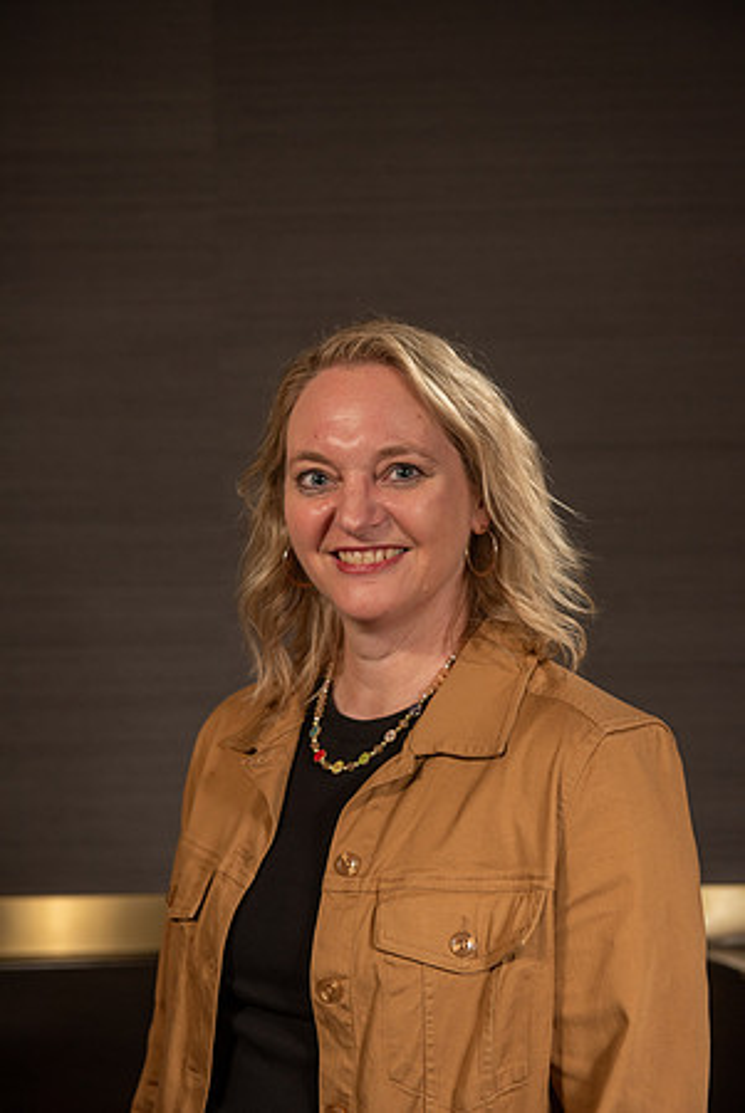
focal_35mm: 60
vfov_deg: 33.4
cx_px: 372
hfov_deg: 22.7
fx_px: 1858
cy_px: 556
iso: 800
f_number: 4
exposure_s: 1/100
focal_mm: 60
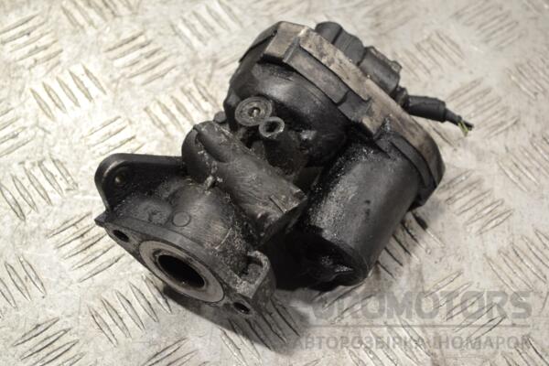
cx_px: 274
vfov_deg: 16.6
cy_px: 183
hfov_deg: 24.6
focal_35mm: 82
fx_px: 1258
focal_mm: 55
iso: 320
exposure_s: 1/30
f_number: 5.6
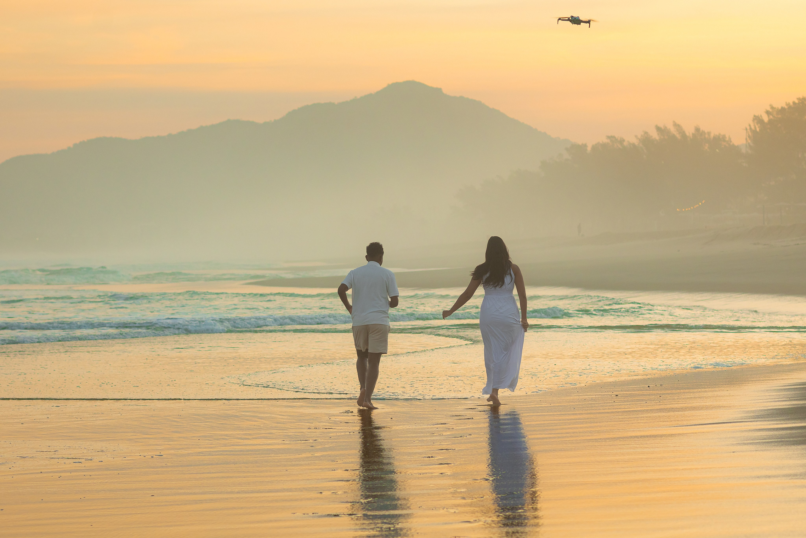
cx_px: 403
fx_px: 2855
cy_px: 269
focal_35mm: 128
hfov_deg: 16.1
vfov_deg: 10.8
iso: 250
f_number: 4.5
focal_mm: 85
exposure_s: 1/250
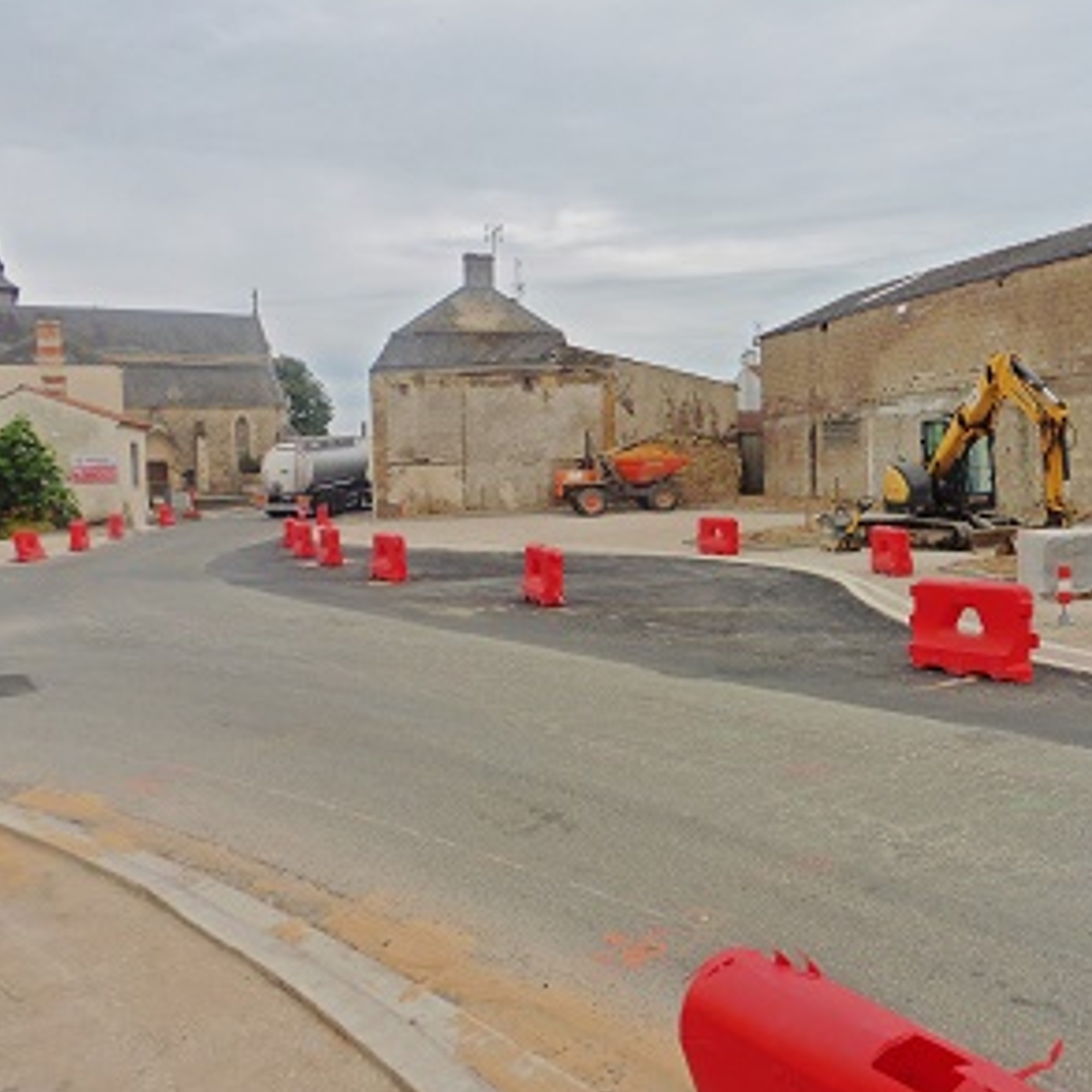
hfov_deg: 55.6
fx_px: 1035
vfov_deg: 55.6
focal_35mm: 29
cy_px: 548
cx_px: 563
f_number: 4
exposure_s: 1/800
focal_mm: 4.3
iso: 100
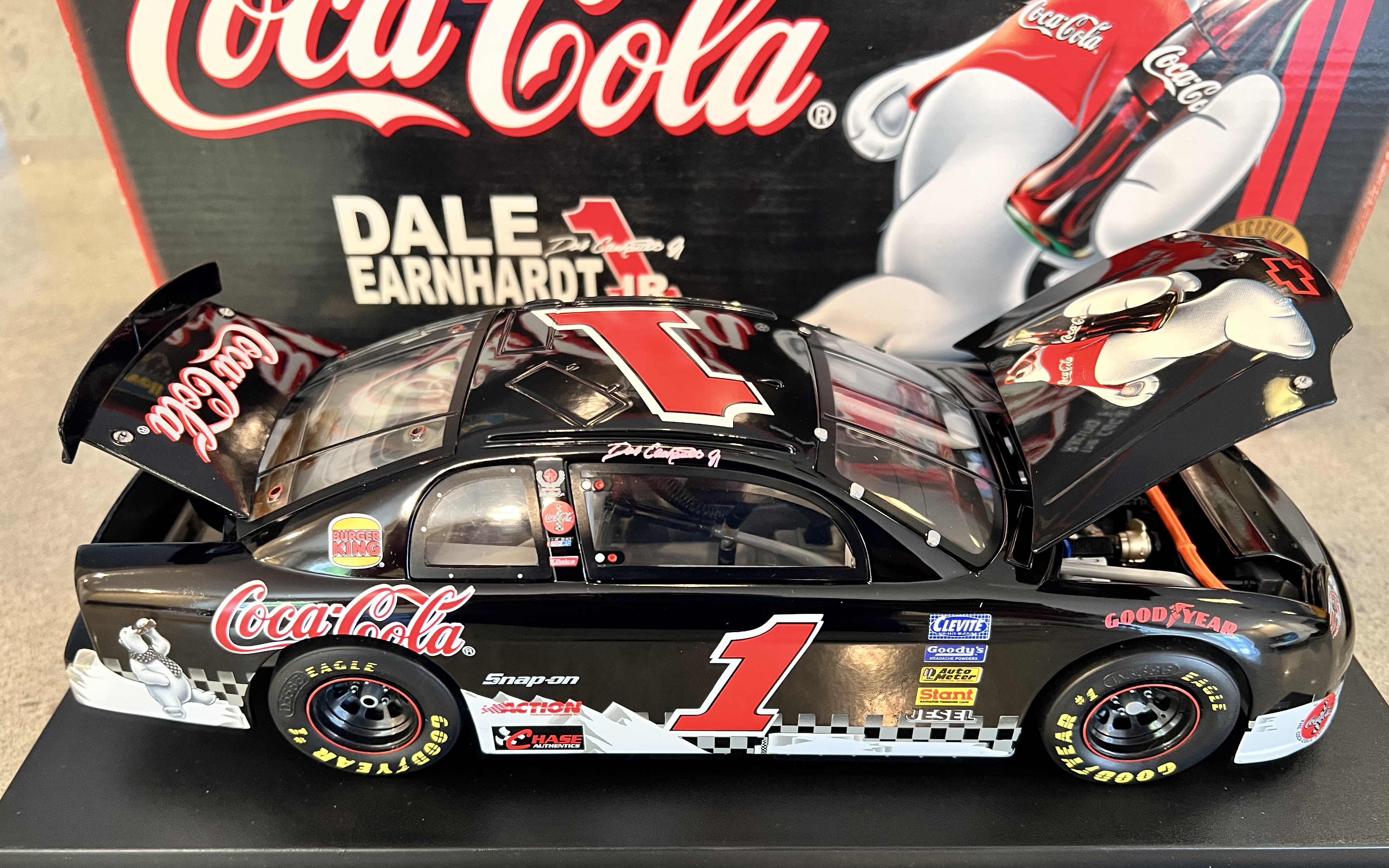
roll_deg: +1.8
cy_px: 525
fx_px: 1060
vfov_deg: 44.3
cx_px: 690
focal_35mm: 28
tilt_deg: -39.9
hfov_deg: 66.5
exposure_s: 1/60
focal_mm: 5.7
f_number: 1.5
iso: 400
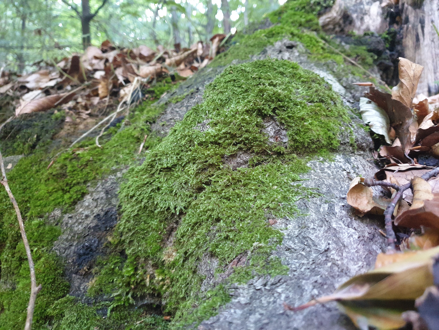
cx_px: 220
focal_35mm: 26
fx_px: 330
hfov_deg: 67.3
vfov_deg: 53.1
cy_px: 165
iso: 400
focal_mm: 4.3
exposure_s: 1/25
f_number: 1.5
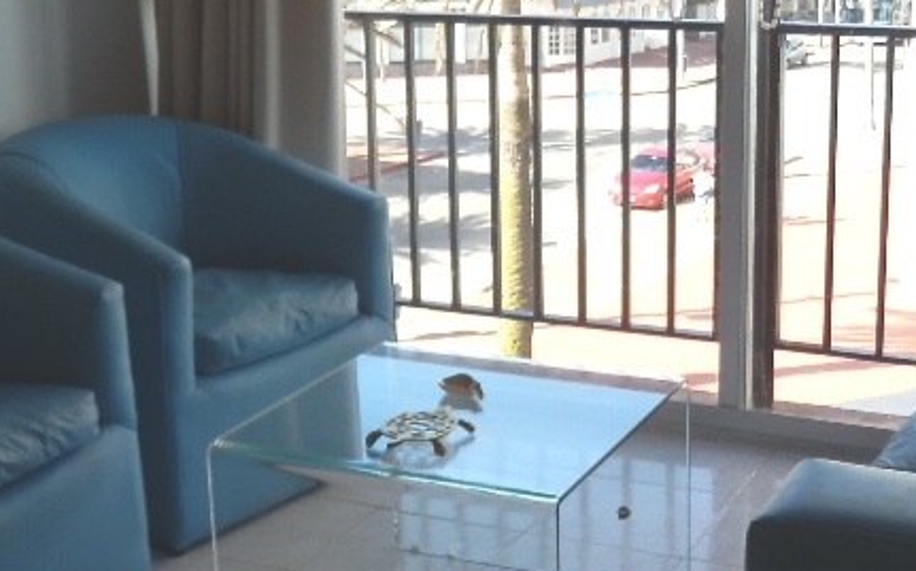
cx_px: 533
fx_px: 1572
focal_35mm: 63
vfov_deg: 20.6
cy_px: 227
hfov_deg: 32.4
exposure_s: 1/250
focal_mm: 4.5
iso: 80
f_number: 3
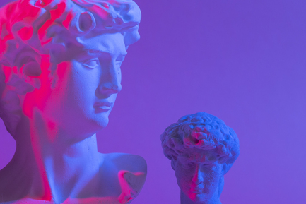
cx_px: -100
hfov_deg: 6.6
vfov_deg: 4.4
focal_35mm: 310
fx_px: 2636
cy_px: -19
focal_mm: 105
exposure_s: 1/100
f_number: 9
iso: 100
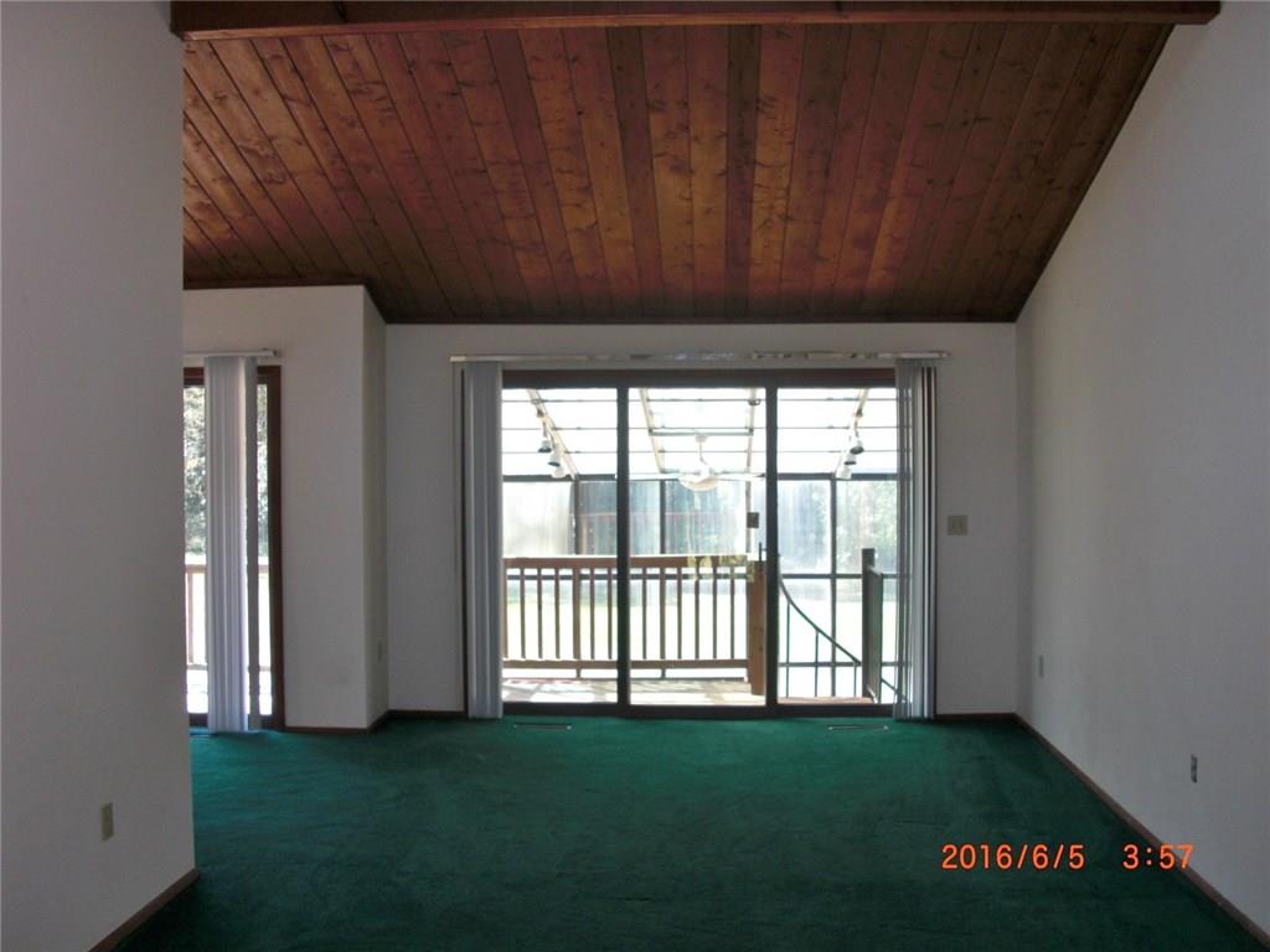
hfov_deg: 51.4
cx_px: 635
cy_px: 476
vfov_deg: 39.7
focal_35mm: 36
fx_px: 1321
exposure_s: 1/100
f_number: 2.8
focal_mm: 6.3
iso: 100
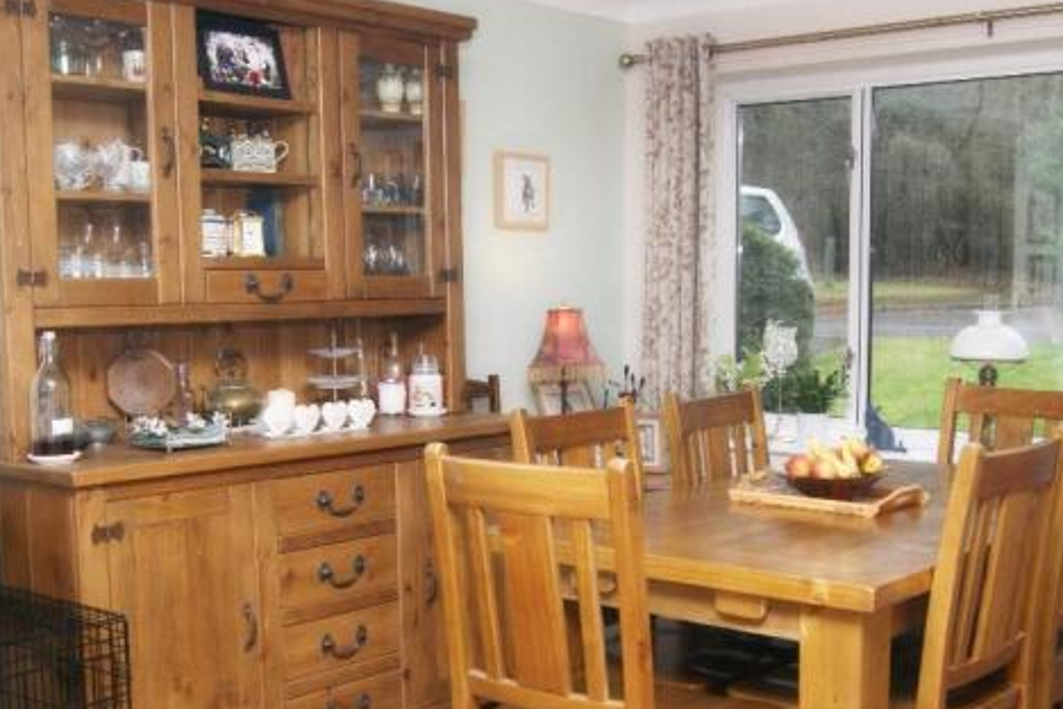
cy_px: 451
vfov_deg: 31.7
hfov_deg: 46.4
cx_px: 578
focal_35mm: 42
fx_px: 1240
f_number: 5.6
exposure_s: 1/60
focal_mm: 20
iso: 400
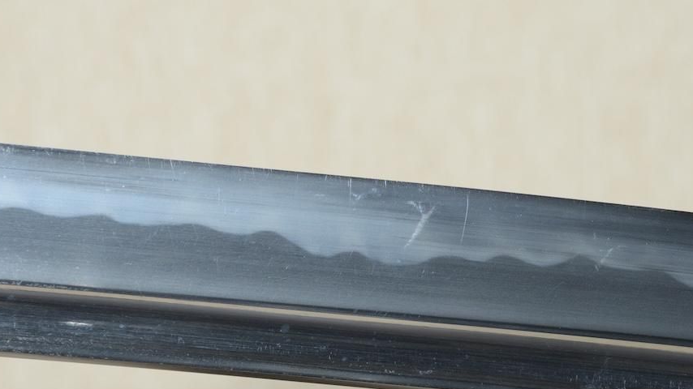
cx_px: 441
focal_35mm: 206
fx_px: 3785
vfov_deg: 5.9
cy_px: 195
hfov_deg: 10.5
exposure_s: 1/2
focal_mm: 80
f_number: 11
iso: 400
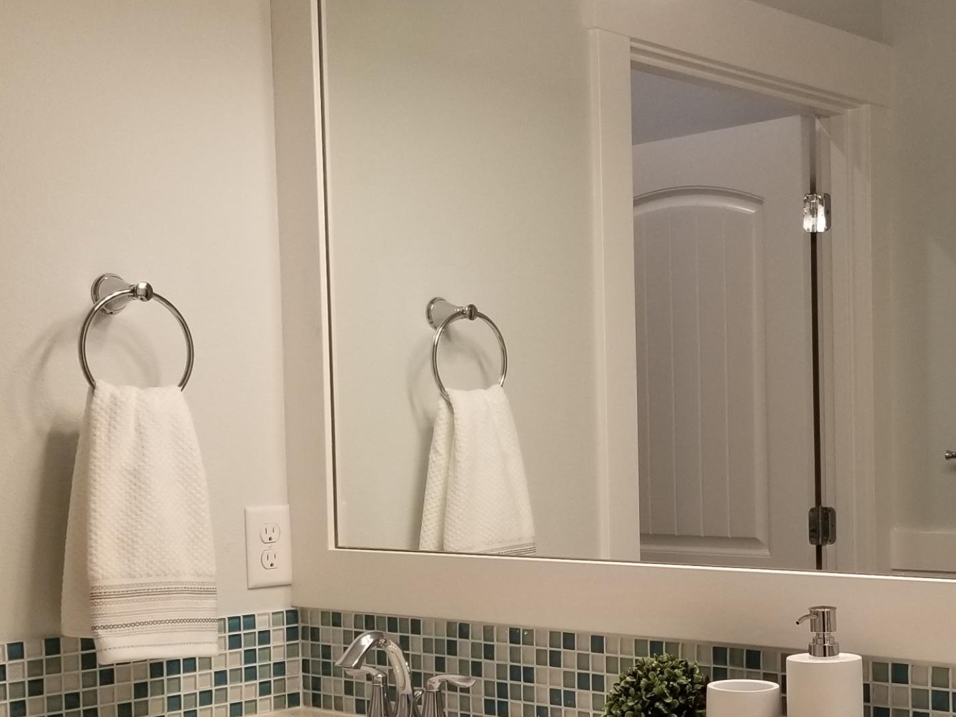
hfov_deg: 34.3
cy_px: 515
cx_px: 707
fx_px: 1519
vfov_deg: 26.3
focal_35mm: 55
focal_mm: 4.25
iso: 100
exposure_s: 1/120
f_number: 1.7
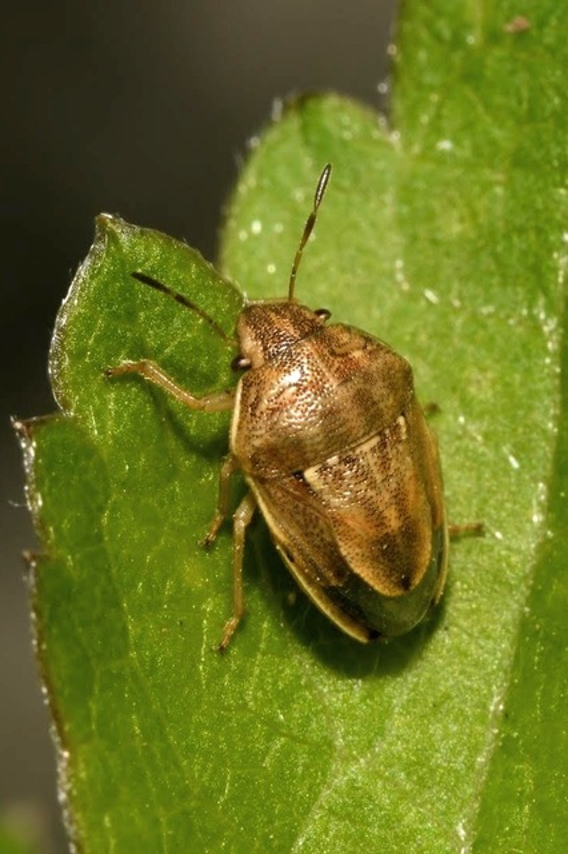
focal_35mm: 158
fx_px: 3731
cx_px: 284
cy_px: 427
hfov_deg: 8.7
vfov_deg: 13.0
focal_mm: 105
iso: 250
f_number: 32
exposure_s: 1/60
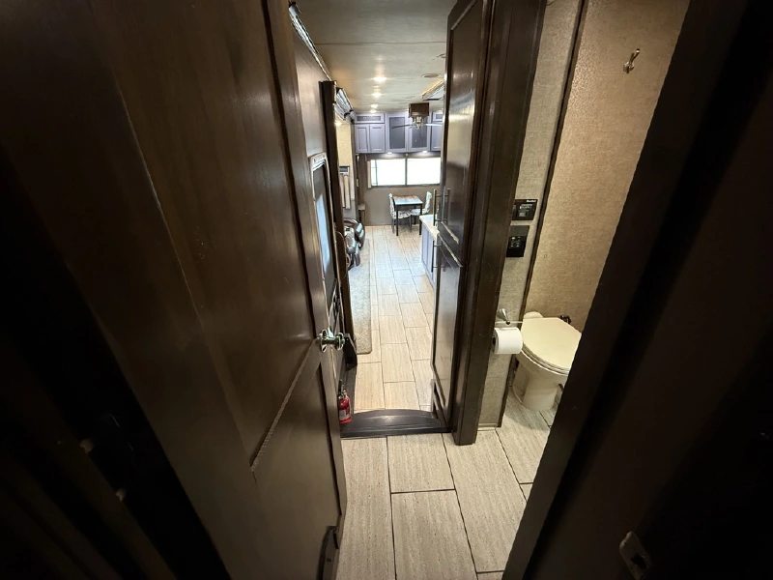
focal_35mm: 14
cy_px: 290
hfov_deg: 102.1
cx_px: 386
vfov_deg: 85.7
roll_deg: +2.4
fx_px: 313
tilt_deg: -26.8
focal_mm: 2.22
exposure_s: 1/58
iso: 640
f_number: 2.2
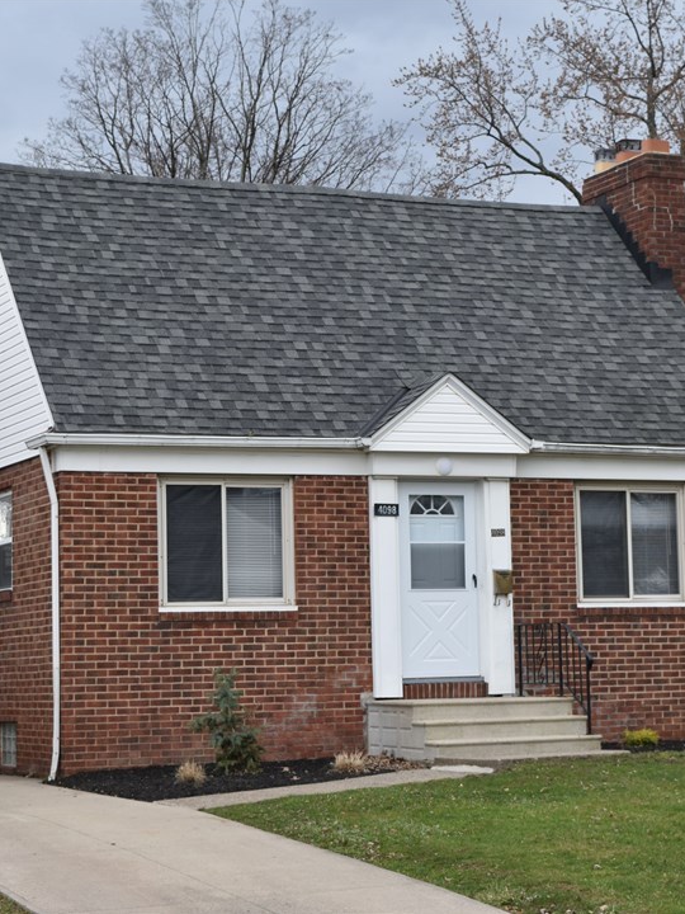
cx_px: 402
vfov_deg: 22.5
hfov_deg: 17.0
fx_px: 2295
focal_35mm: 87
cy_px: 456
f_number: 8
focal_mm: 40
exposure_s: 1/250
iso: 320
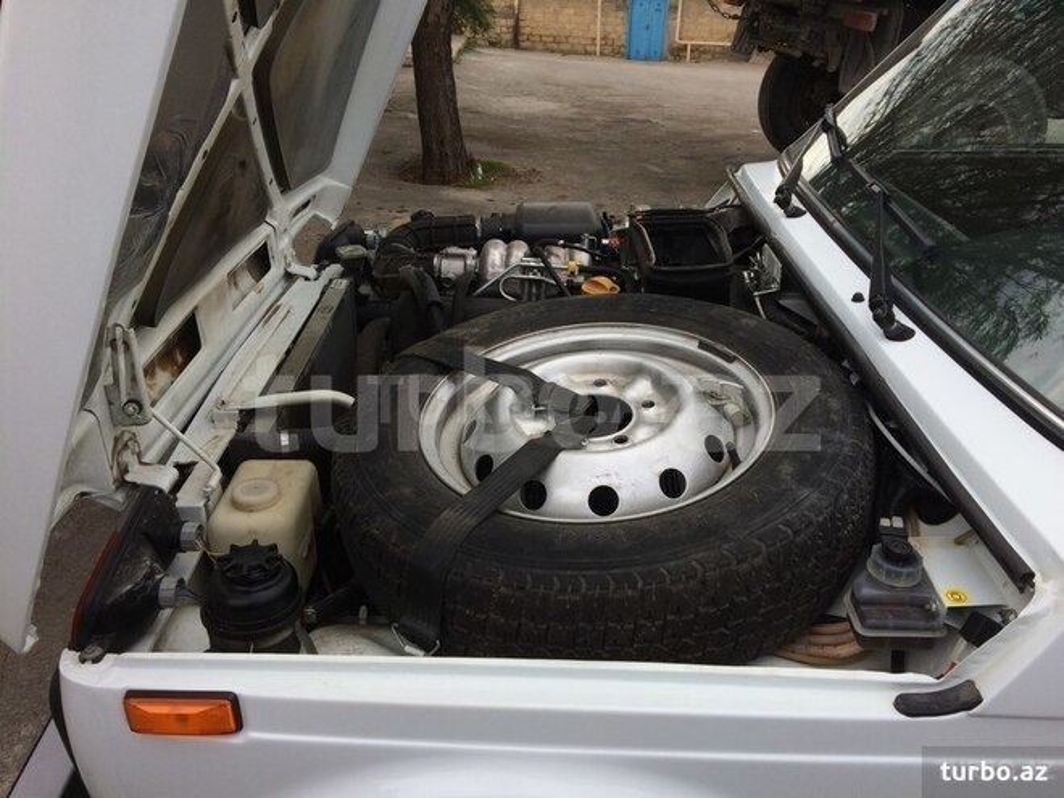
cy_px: 399
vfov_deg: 48.2
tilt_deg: -30.1
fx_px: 891
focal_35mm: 29
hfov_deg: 61.7
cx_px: 532
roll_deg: +0.4
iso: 32
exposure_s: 1/855
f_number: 2.2
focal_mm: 4.15
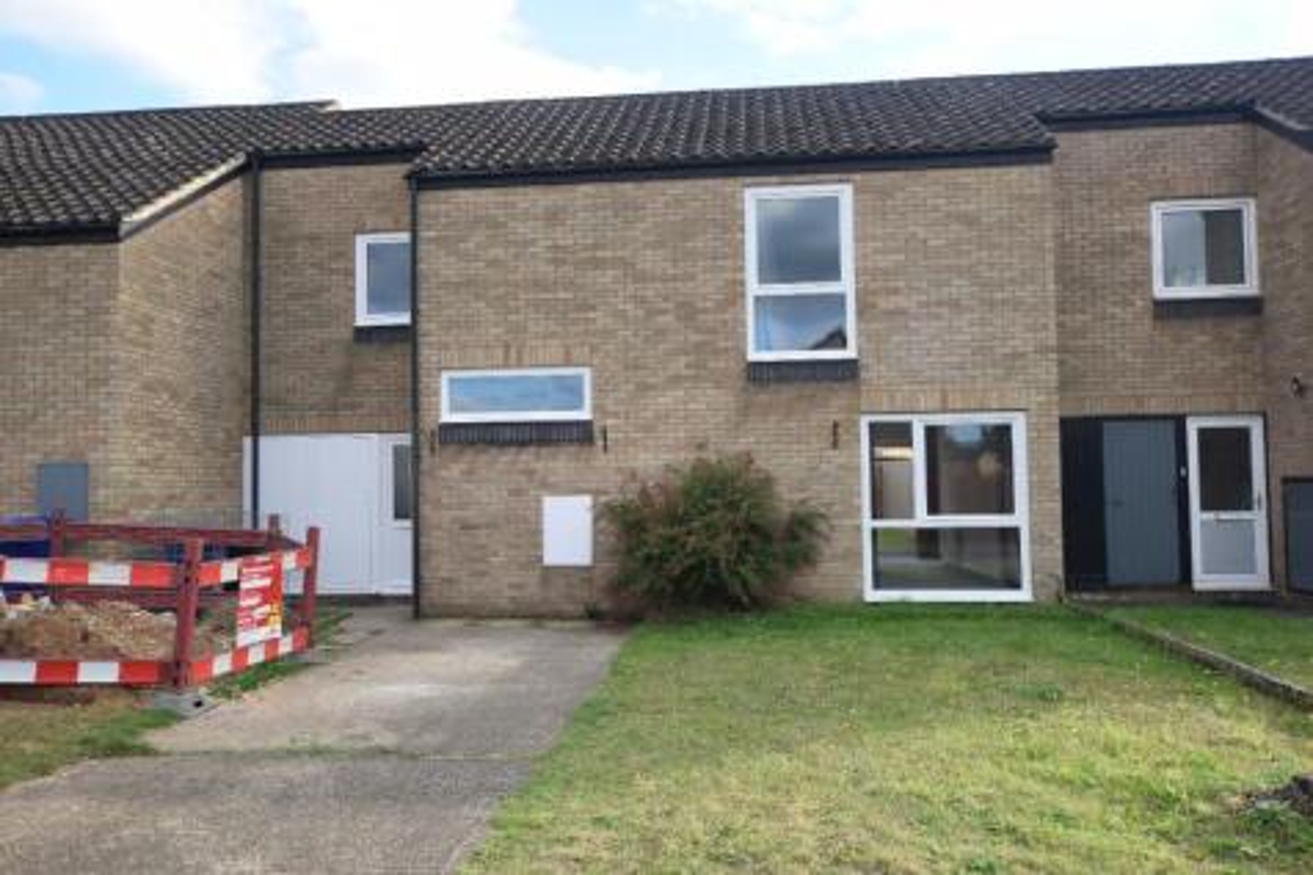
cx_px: 656
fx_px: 1094
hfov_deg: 61.9
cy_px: 438
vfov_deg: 43.6
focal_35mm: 30
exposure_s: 1/250
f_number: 8
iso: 400
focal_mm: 20
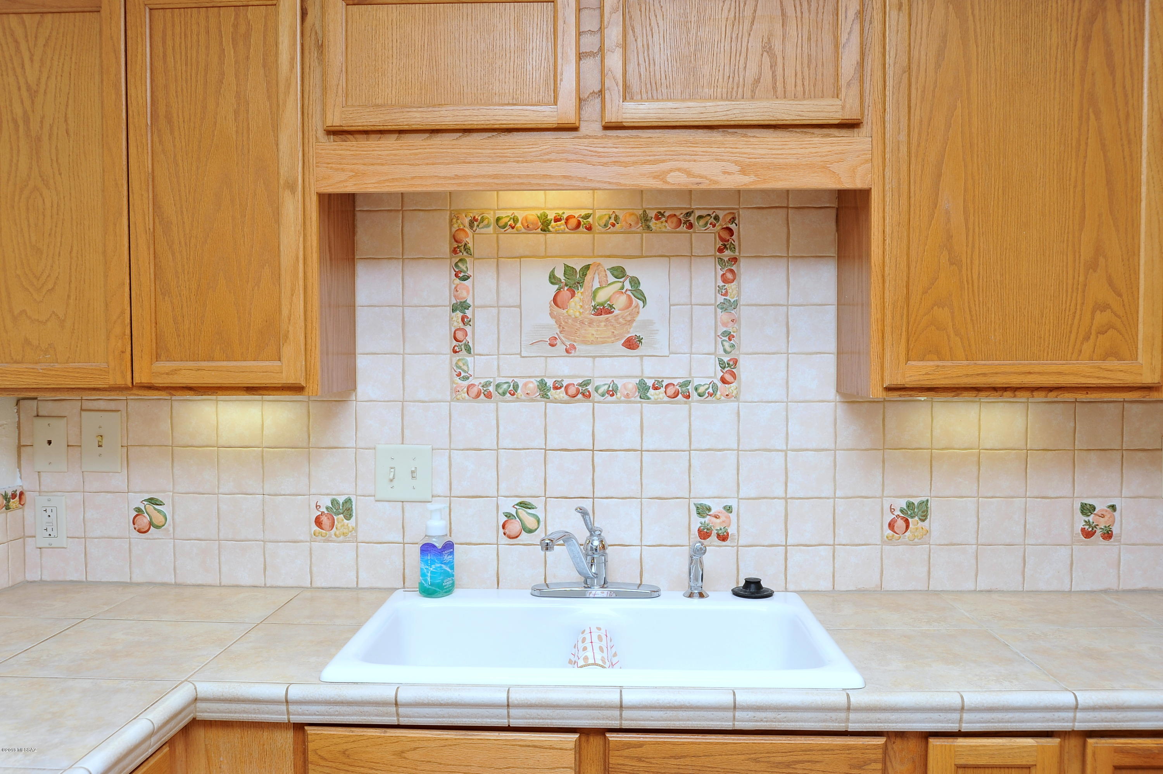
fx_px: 1033
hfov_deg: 58.7
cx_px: 582
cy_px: 387
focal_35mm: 32
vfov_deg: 41.1
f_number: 10
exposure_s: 1/30
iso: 500
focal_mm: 32
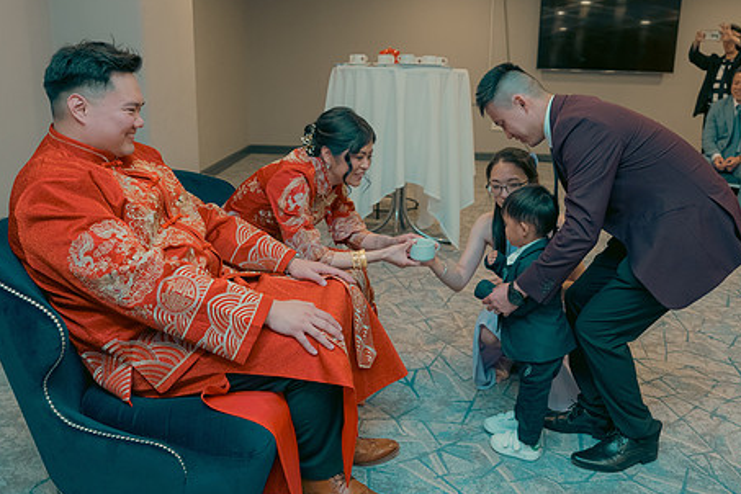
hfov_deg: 58.6
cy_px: 213
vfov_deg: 41.0
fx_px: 659
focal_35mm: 32
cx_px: 411
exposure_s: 1/160
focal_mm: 25
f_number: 3.5
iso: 2500
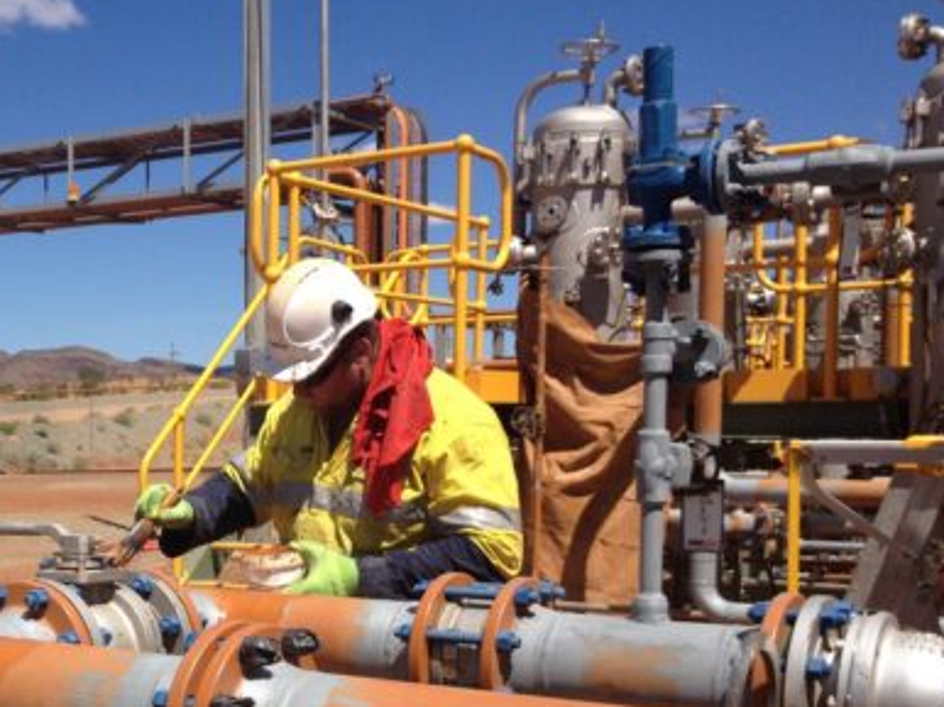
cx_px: 225
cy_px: 528
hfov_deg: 32.1
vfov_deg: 24.5
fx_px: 1608
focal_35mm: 59
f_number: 2.4
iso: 50
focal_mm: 4.28
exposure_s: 1/2208
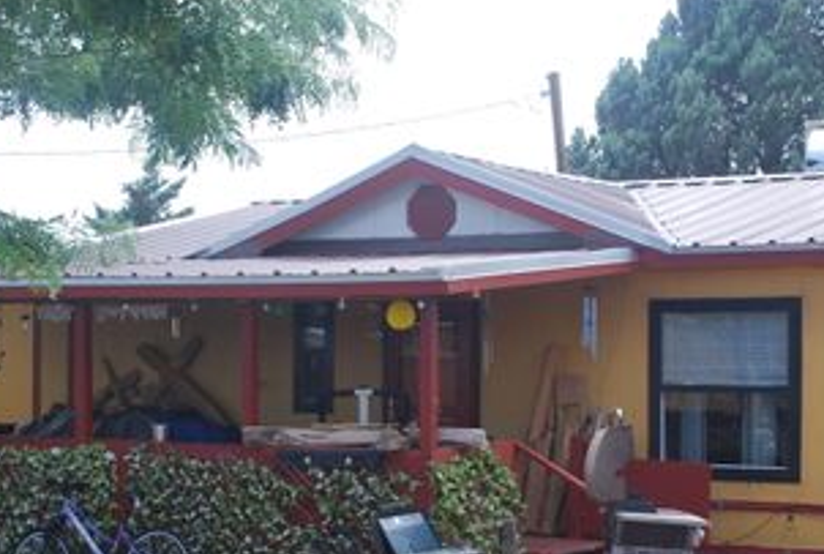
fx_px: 1992
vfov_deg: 15.8
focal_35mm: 87
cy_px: 383
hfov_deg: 23.4
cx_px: 426
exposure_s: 1/125
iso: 200
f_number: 9
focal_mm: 35
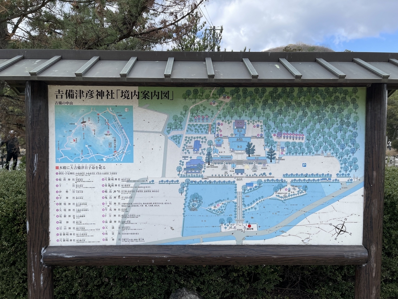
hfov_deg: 67.3
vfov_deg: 53.1
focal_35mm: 26
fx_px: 299
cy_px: 150
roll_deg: -0.5
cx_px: 199
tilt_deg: -2.2
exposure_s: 1/1534
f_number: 1.6
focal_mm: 5.1
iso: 32
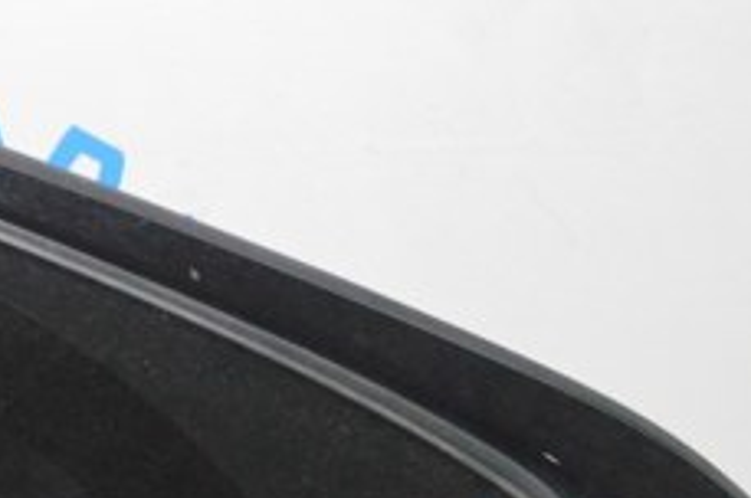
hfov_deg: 10.8
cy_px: 506
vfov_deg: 7.2
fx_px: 3925
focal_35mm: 188
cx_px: -118
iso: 6400
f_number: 20
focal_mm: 45
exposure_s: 1/20
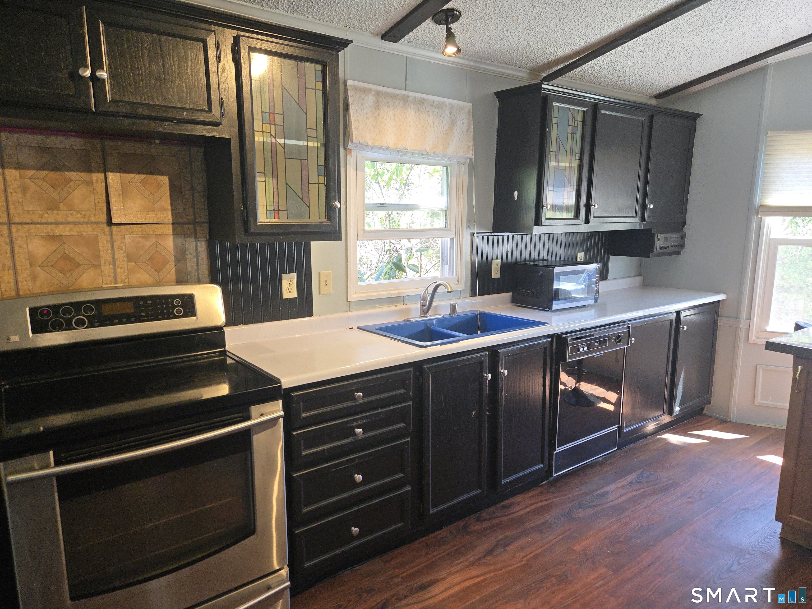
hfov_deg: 73.9
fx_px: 540
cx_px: 406
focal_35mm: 23
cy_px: 304
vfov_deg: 58.9
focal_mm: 5.4
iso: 200
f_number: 1.8
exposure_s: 1/120
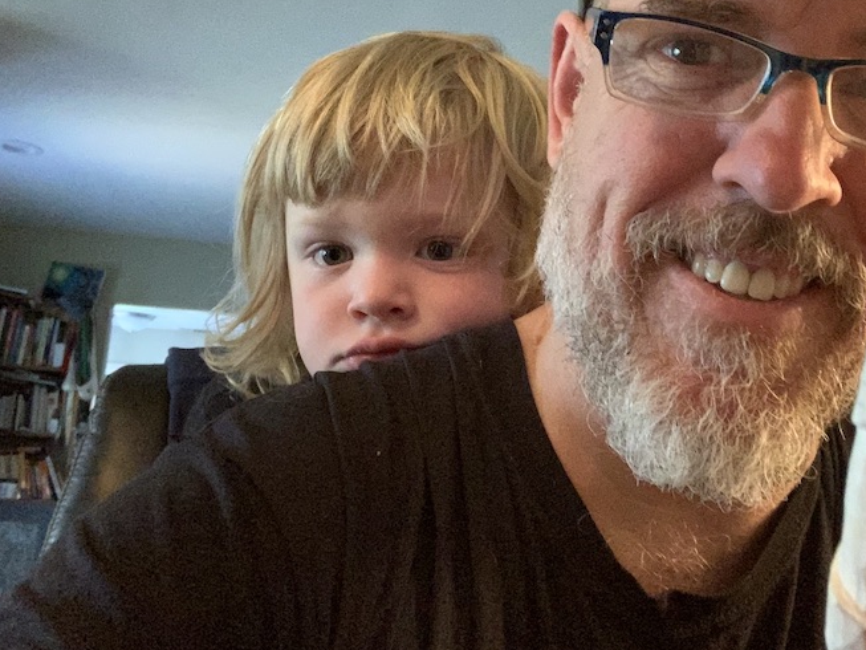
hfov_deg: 38.8
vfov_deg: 29.5
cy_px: 210
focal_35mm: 49
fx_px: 1226
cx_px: 493
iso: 400
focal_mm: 2.87
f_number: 2.2
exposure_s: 1/30
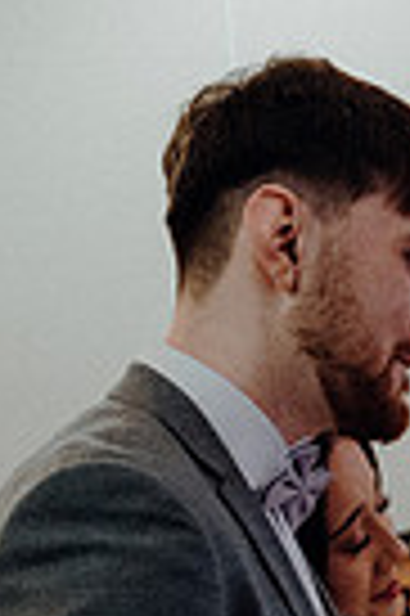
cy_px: 866
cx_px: 996
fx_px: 2637
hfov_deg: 8.2
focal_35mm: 154
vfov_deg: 12.8
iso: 5000
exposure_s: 1/200
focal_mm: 35
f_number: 3.5
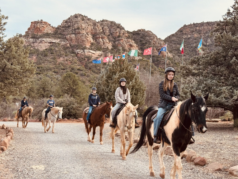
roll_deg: -1.9
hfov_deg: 38.9
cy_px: 89
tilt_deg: +6.2
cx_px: 120
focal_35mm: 49
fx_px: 337
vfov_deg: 29.7
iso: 64
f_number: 1.78
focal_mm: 6.76
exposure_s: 1/399
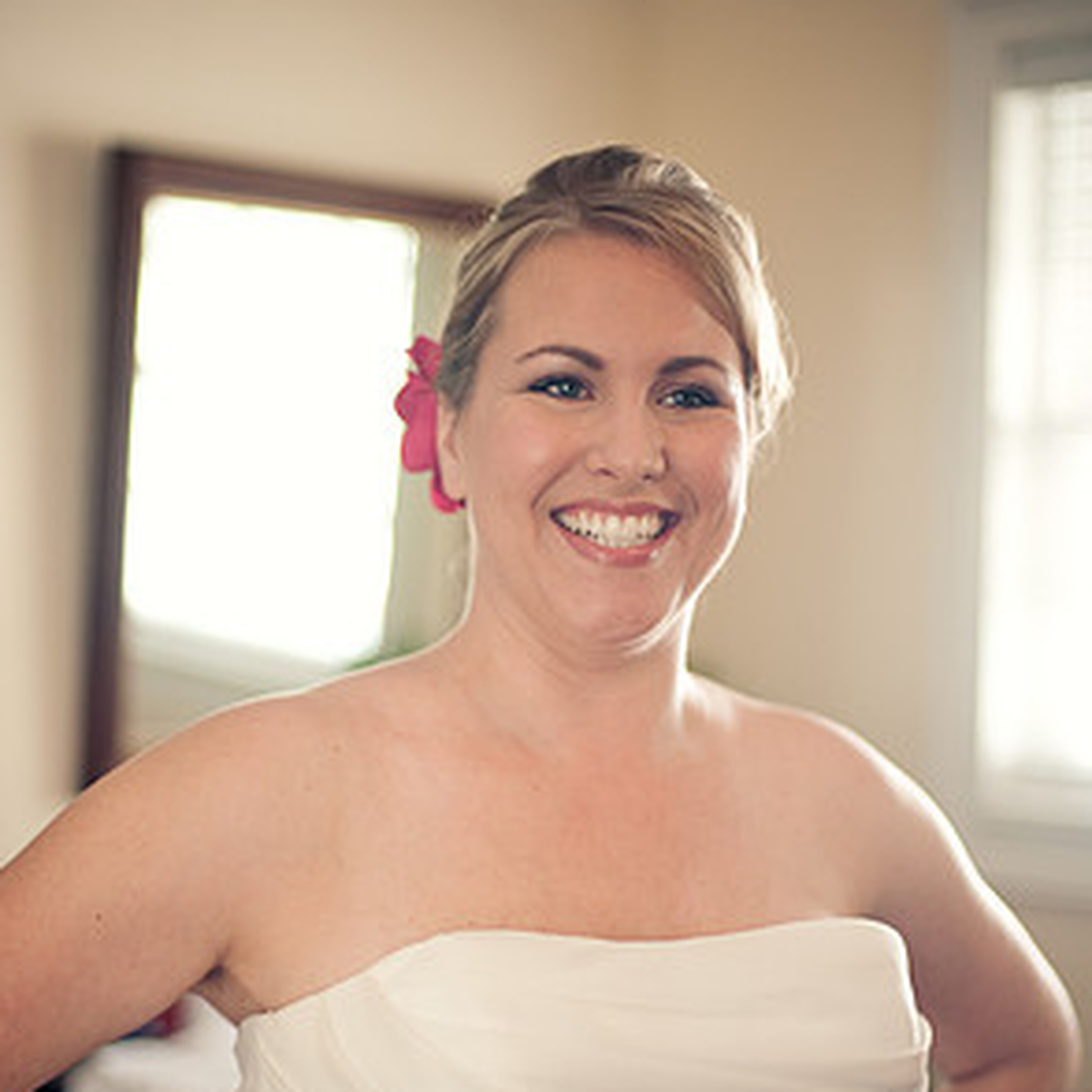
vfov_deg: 26.3
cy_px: 765
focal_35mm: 65
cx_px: 548
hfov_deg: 26.5
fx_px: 2320
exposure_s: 1/320
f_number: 1.4
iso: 400
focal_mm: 50
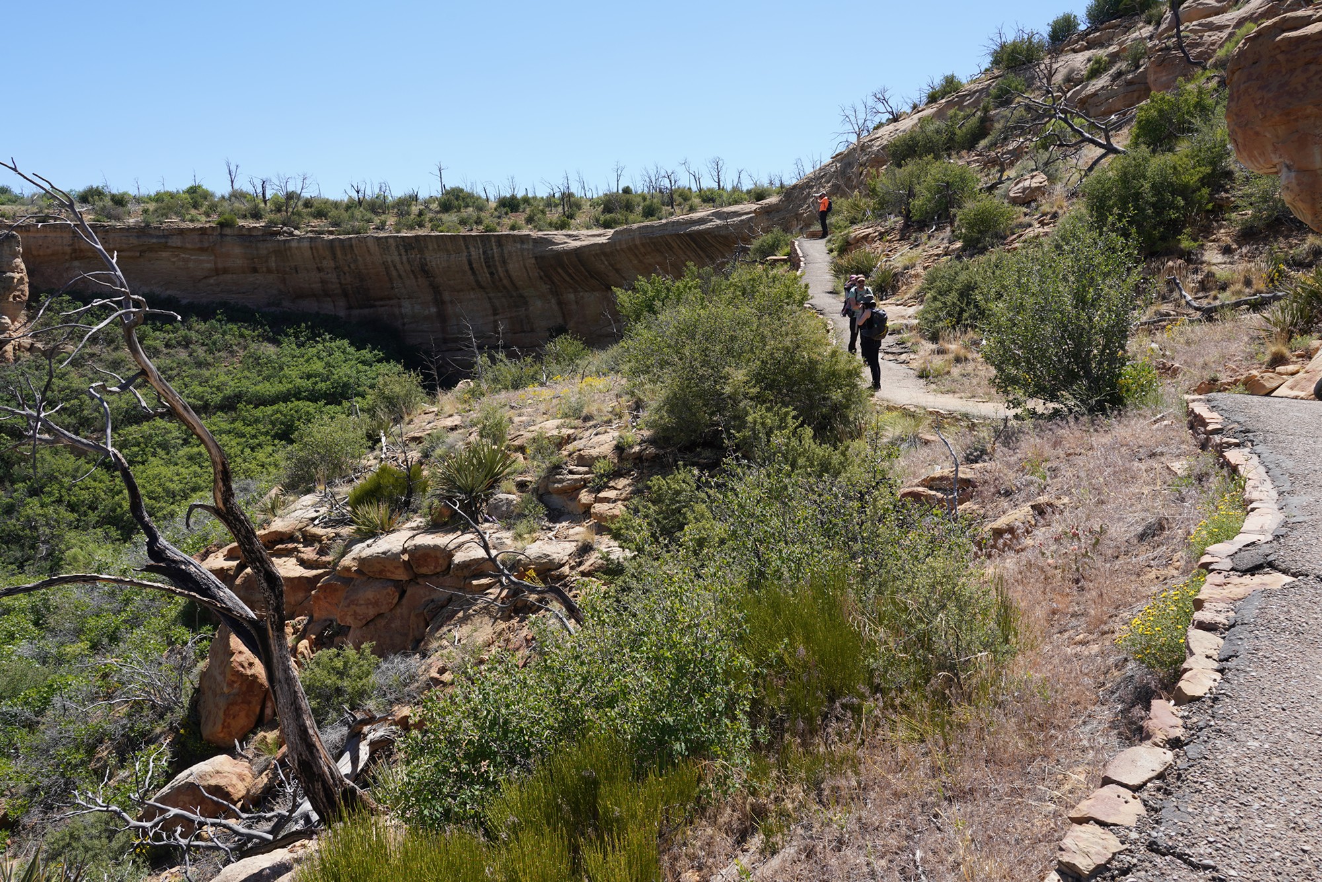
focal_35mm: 29
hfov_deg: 63.7
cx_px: 661
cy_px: 441
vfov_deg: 45.0
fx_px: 1065
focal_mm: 29
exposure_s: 1/100
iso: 100
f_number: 11
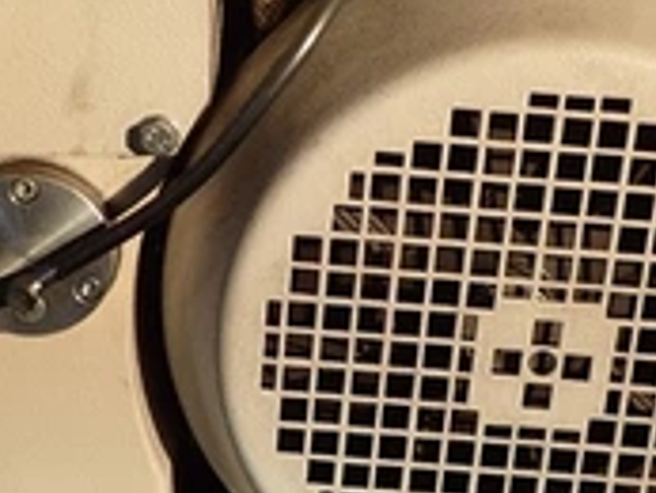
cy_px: 228
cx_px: 254
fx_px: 1669
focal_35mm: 88
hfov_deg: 22.2
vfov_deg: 16.8
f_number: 2.7
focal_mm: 6.86
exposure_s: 1/80
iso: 100
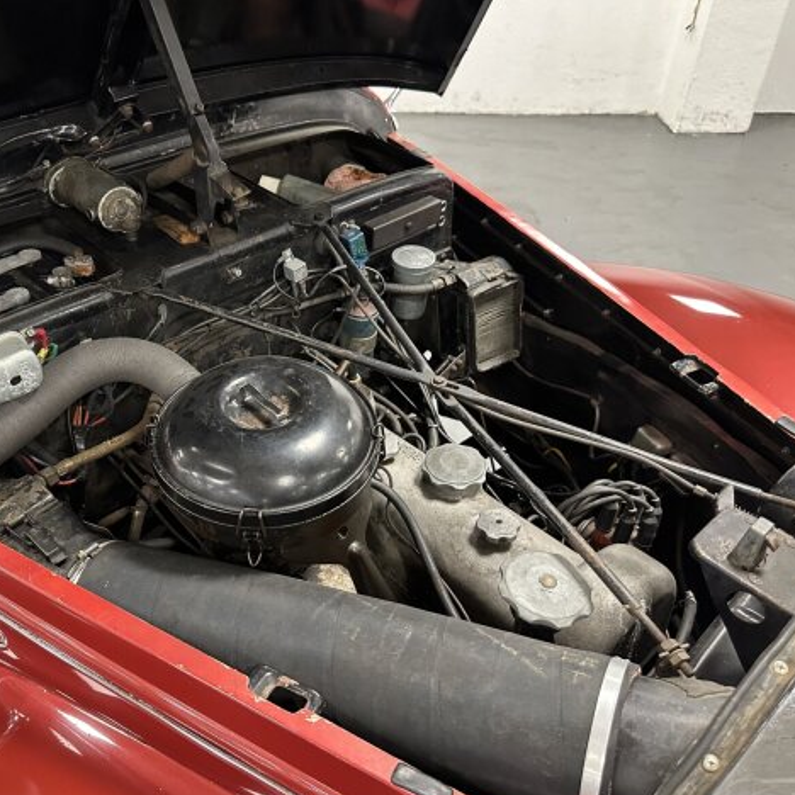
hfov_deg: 55.2
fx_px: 754
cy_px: 404
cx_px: 316
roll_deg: +0.3
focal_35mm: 29
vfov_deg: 55.6
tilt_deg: -39.6
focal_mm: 6.86
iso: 640
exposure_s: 1/50
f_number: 1.78
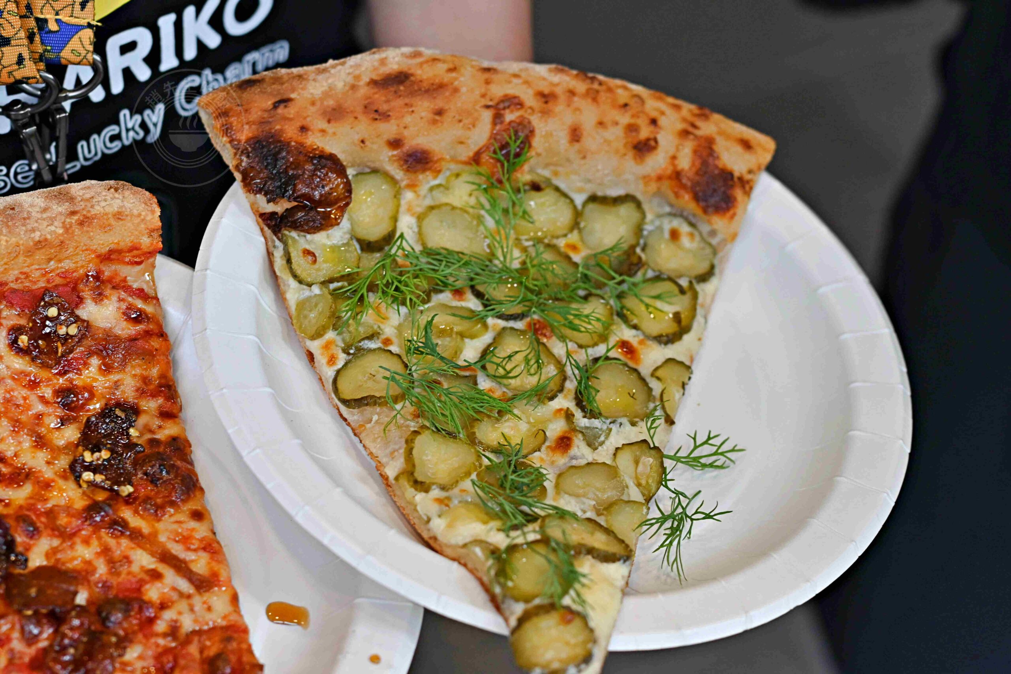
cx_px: 506
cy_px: 337
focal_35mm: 75
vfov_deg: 18.2
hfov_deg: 27.0
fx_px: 2106
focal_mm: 50
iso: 320
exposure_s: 1/200
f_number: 3.2
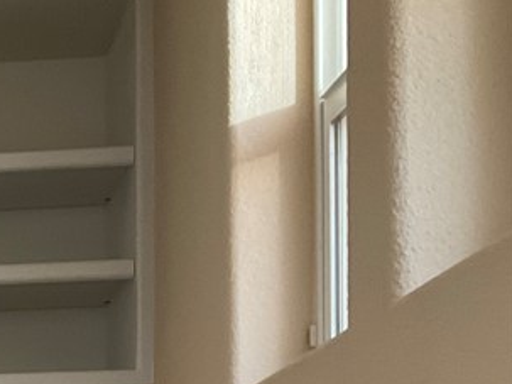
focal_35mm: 98
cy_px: 565
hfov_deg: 17.2
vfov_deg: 14.2
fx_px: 1449
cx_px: -346
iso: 100
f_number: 1.8
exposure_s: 1/60
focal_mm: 3
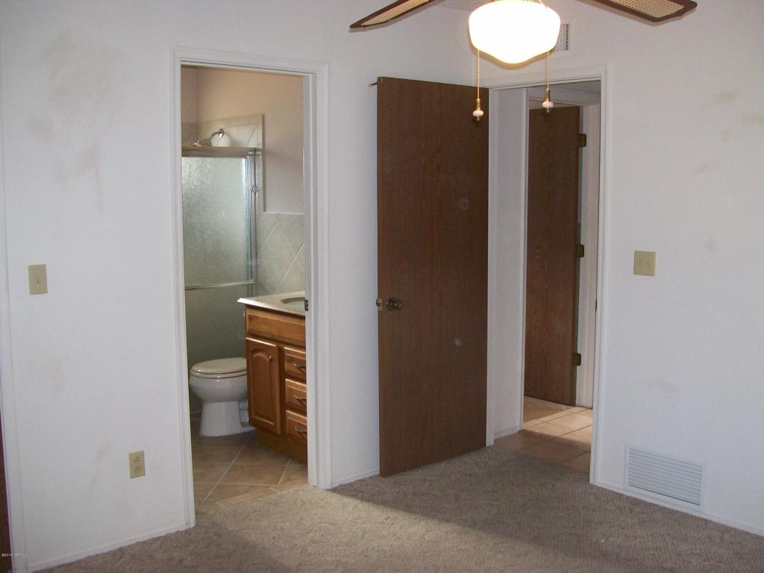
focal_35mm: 36
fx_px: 795
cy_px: 286
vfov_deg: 39.7
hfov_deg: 51.4
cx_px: 382
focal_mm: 6
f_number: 2.7
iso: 140
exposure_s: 1/64
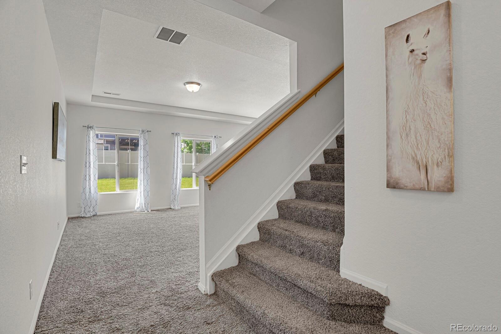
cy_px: 167
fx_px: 237
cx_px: 250
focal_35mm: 17
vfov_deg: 70.4
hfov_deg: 93.3
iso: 250
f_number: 8
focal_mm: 17
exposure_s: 1.3
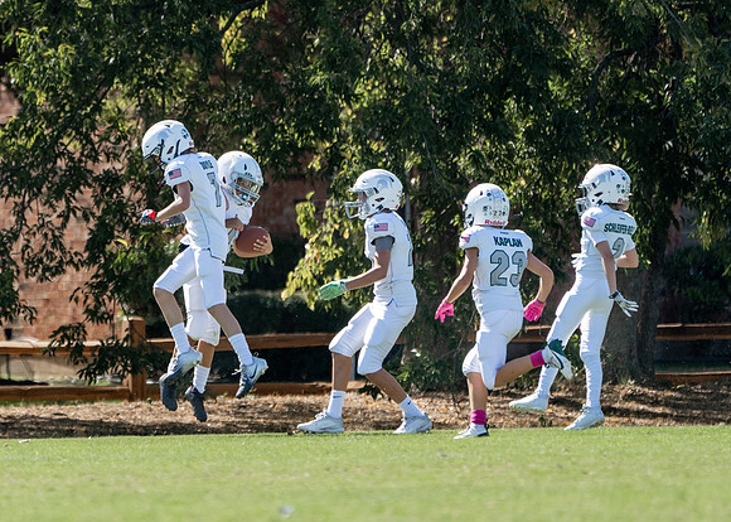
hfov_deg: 2.6
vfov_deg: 1.9
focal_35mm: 764
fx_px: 15853
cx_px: 187
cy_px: 226
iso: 250
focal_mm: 400
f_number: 5.6
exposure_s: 1/1250
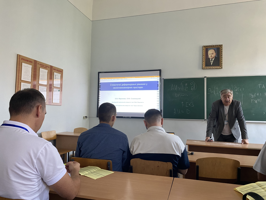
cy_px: 100
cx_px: 133
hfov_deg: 67.3
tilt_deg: +3.5
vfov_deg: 53.1
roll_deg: -1.3
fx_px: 200
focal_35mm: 26
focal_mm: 4.25
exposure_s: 1/60
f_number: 1.8
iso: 200
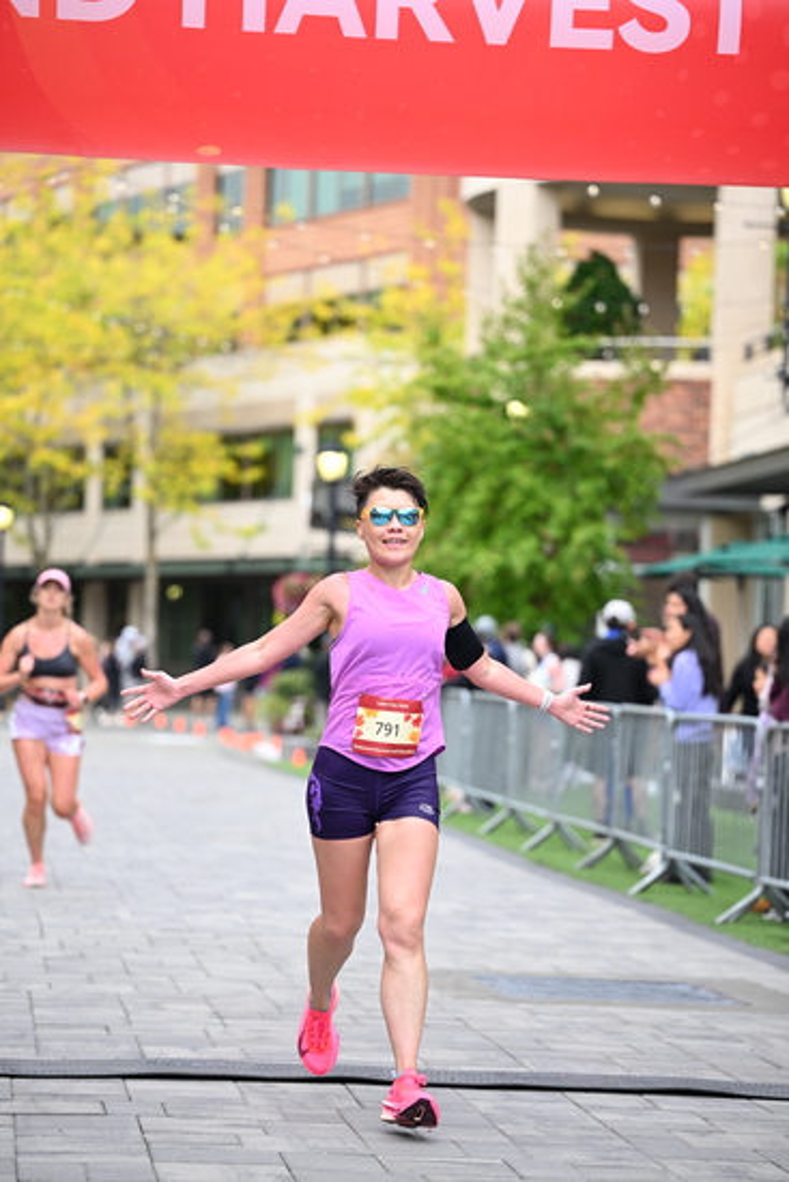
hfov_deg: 13.2
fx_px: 3417
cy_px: 591
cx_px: 394
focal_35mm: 104
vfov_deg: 19.6
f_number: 2.8
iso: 1000
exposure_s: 1/2000
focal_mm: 104
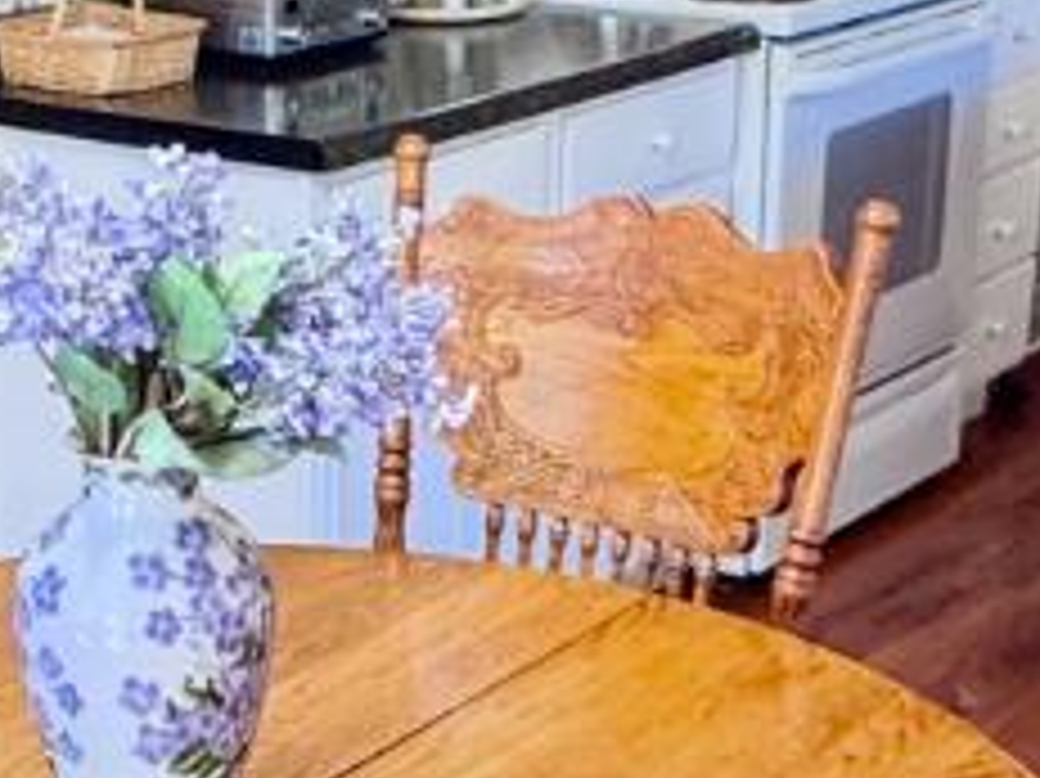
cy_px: 695
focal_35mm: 91
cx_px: 248
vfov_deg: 16.0
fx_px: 2733
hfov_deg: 21.3
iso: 250
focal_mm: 2.22
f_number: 2.2
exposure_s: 1/60
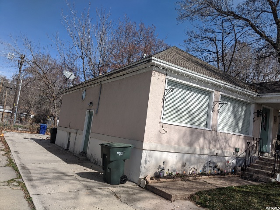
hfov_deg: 65.3
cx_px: 140
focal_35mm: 27
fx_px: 218
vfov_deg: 51.4
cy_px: 105
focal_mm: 4.44
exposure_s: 1/5848
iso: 57
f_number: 1.8
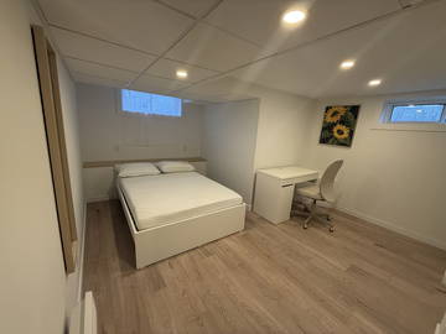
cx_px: 223
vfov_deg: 85.7
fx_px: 180
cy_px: 167
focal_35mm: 14
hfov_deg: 102.1
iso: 160
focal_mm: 2.22
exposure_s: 1/120
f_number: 2.2
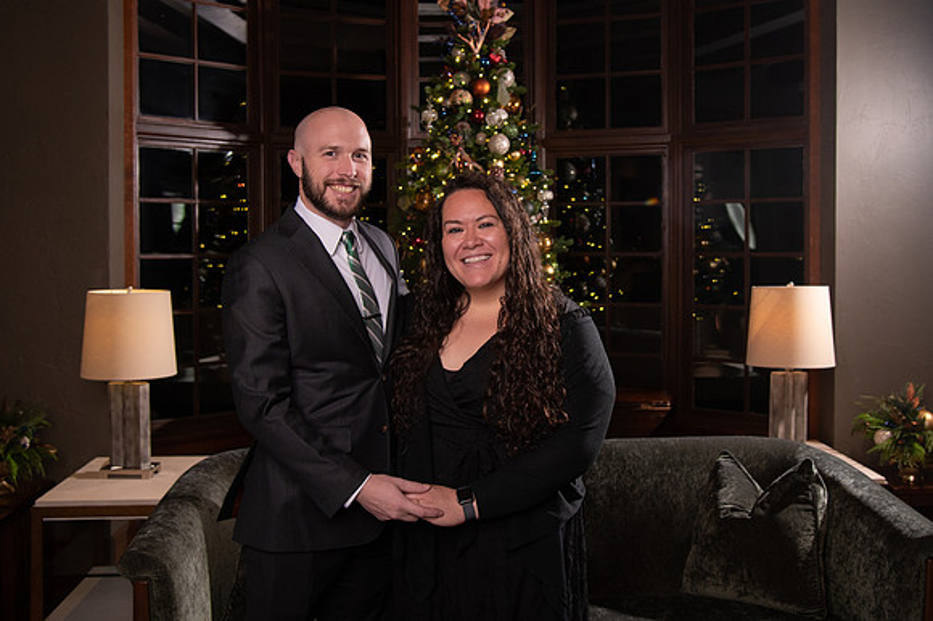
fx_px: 991
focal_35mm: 38
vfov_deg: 34.7
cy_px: 253
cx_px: 488
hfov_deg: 50.4
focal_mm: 31
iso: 1600
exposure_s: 1/250
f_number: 4
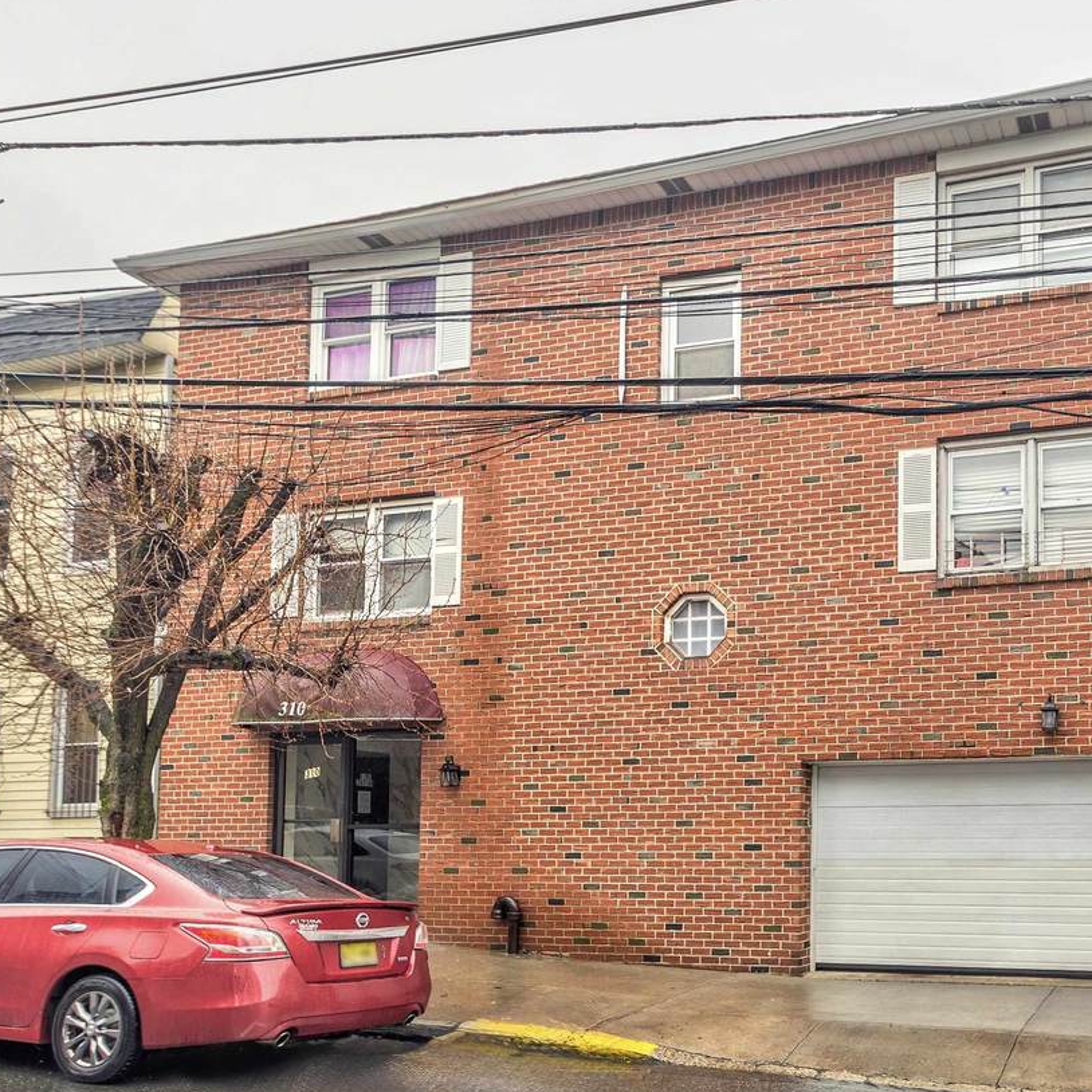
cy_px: 539
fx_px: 857
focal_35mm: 24
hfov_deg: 63.2
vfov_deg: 65.0
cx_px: 738
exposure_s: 1/15
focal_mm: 12
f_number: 8
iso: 100
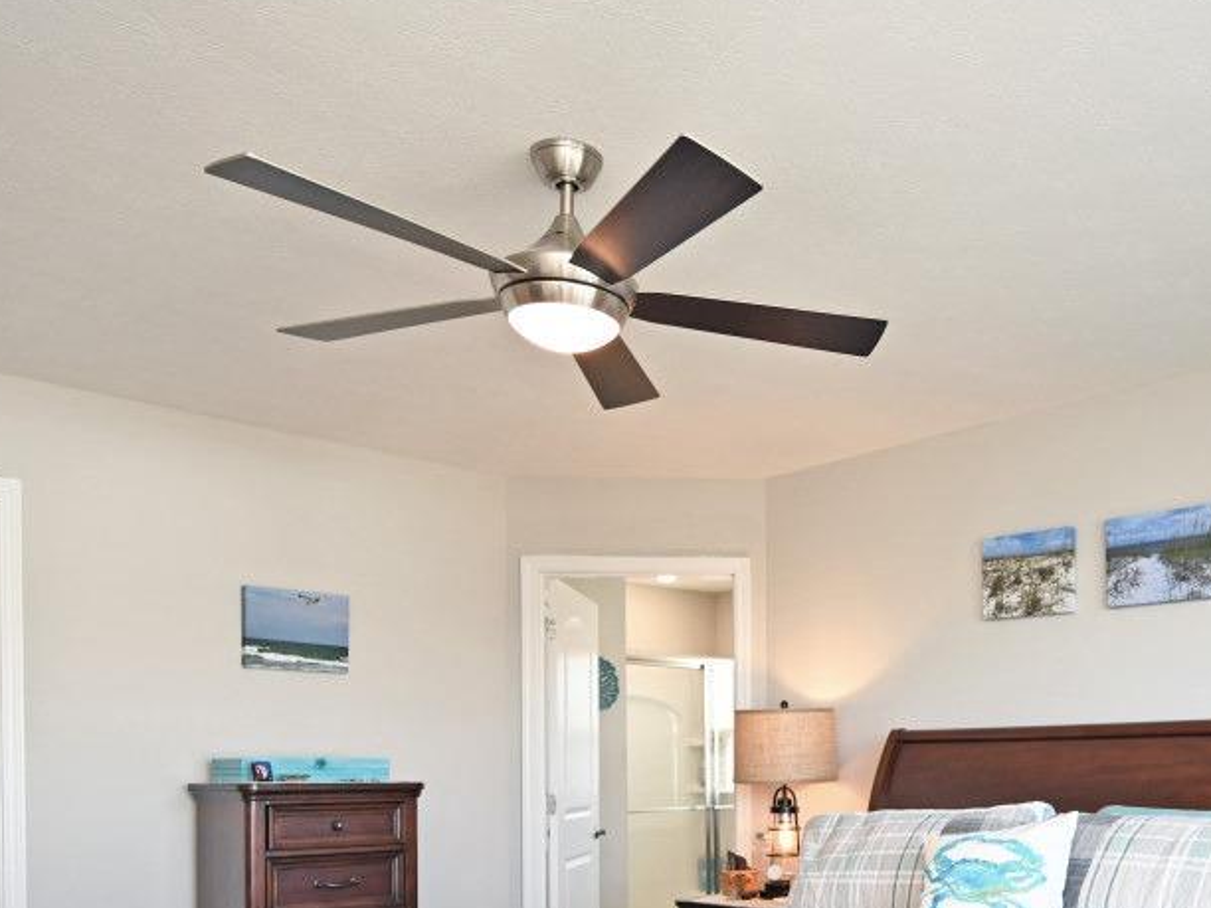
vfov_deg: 40.5
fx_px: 1154
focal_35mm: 33
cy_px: 772
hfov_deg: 53.7
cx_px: 853
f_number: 4
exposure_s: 1/60
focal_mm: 14
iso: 250
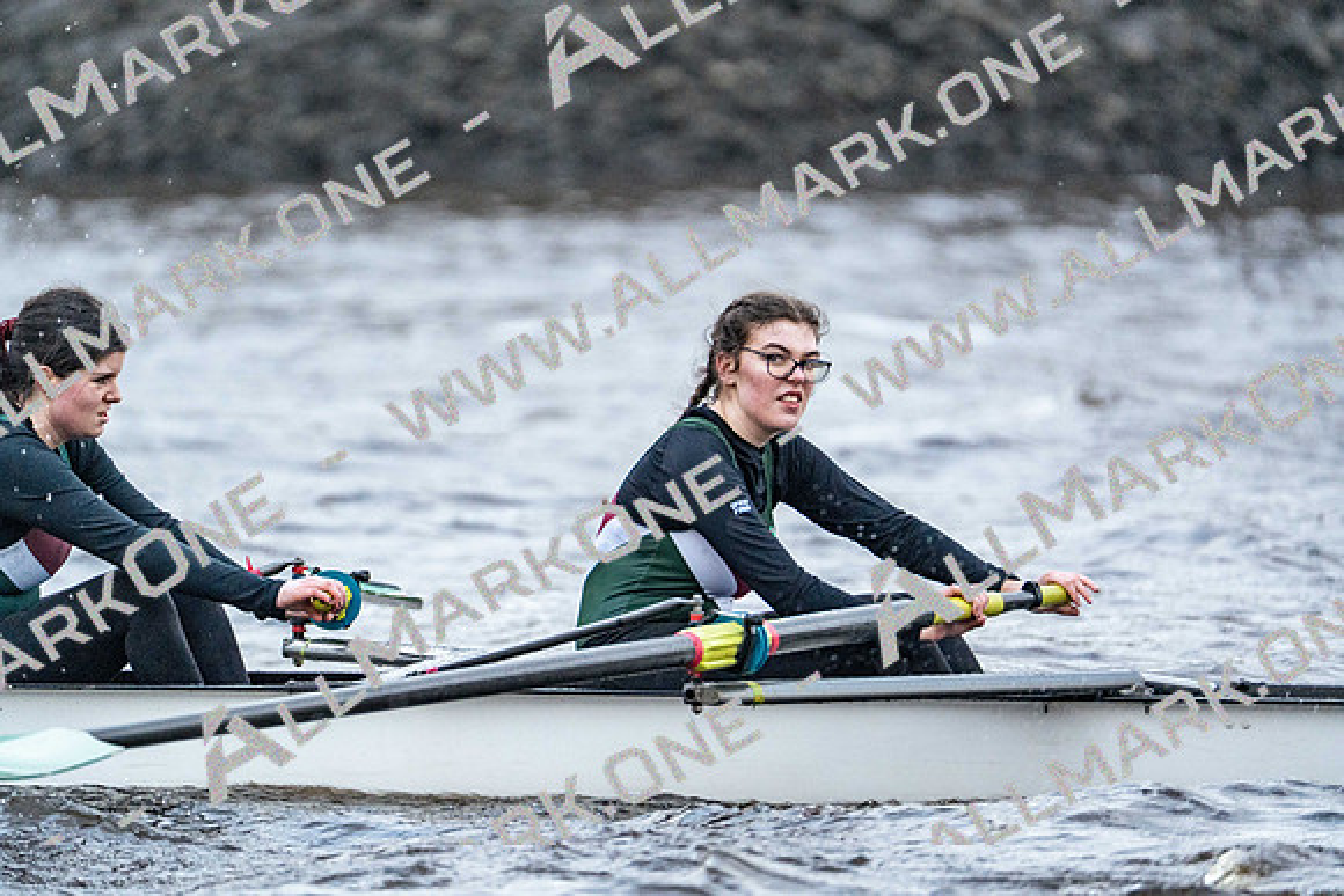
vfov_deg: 2.8
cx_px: 672
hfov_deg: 4.2
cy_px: 448
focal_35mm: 496
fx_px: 18521
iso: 6400
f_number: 6.3
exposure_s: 1/1600
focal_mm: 496
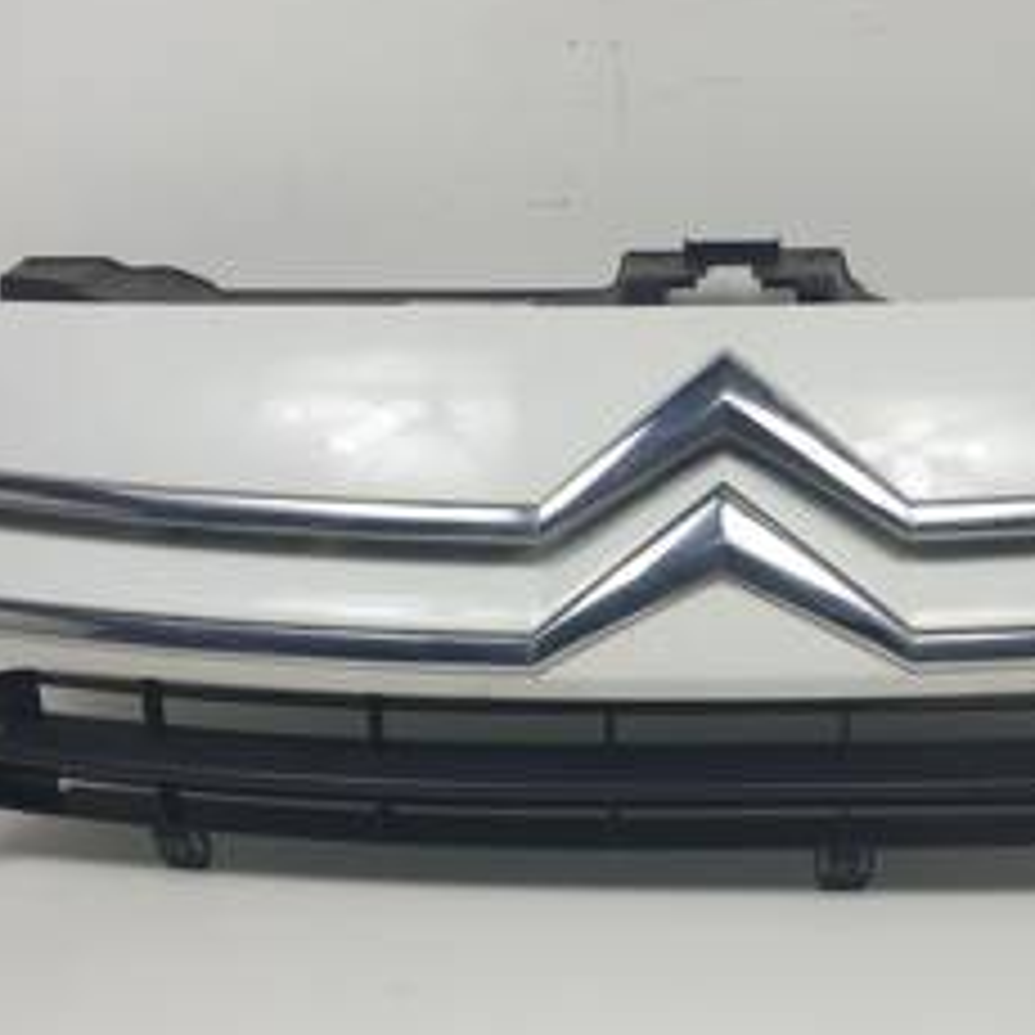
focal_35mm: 40
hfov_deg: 41.0
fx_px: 1353
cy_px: 572
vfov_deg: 41.8
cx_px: 742
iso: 50
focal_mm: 4.3
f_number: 2.4
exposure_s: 1/275
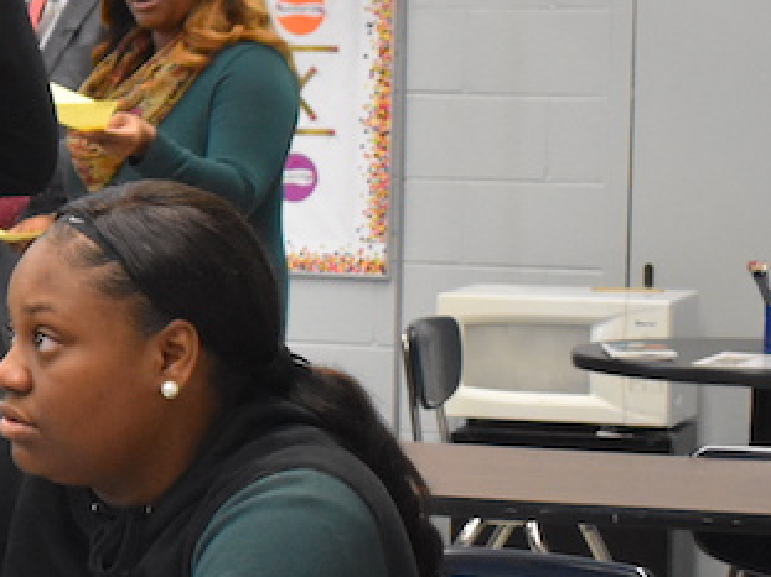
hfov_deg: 11.9
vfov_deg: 9.5
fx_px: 3473
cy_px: 287
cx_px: -523
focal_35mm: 156
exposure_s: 1/160
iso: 3200
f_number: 4.2
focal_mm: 28
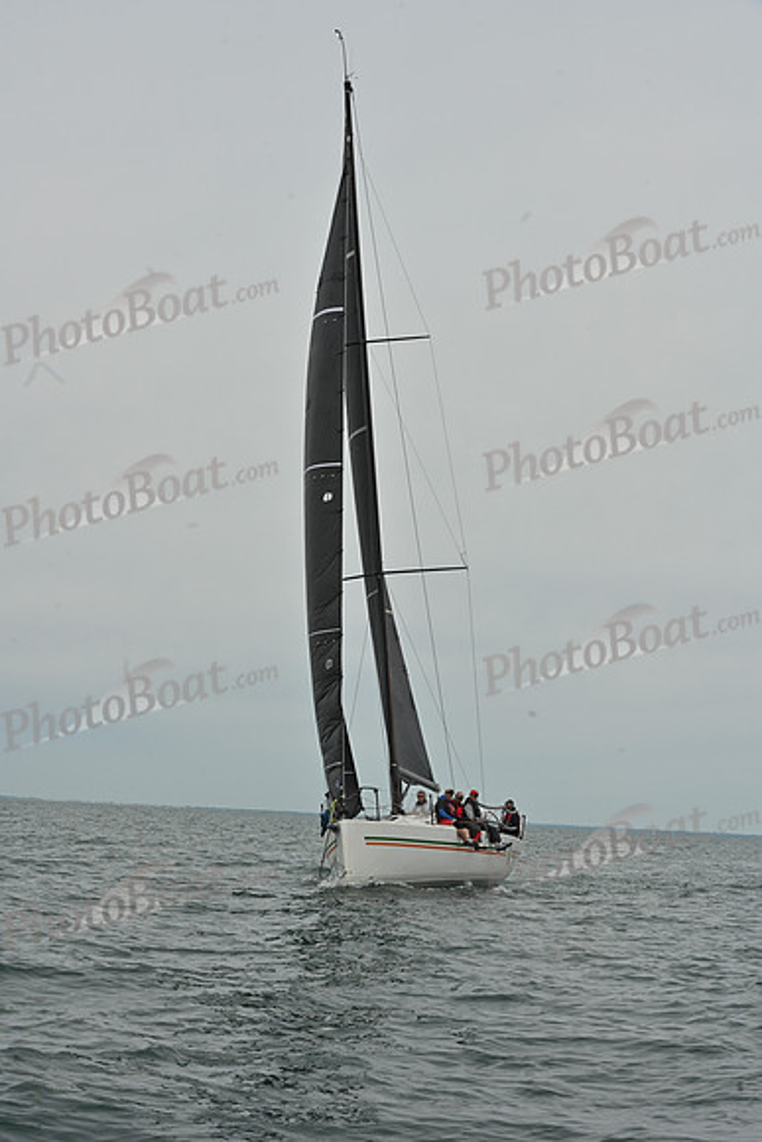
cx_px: 381
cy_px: 571
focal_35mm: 70
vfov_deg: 28.8
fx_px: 2221
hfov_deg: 19.5
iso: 320
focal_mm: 70
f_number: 11
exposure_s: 1/1000
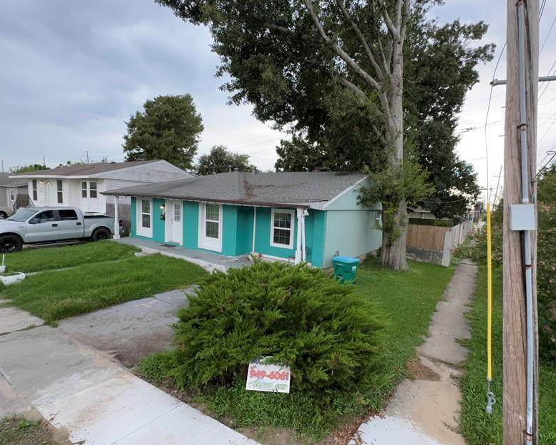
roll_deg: -2.3
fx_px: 296
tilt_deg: -6.4
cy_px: 236
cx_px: 296
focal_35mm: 18
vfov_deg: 73.7
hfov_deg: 86.2
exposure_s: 1/120
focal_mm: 2.22
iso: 40
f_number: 2.2
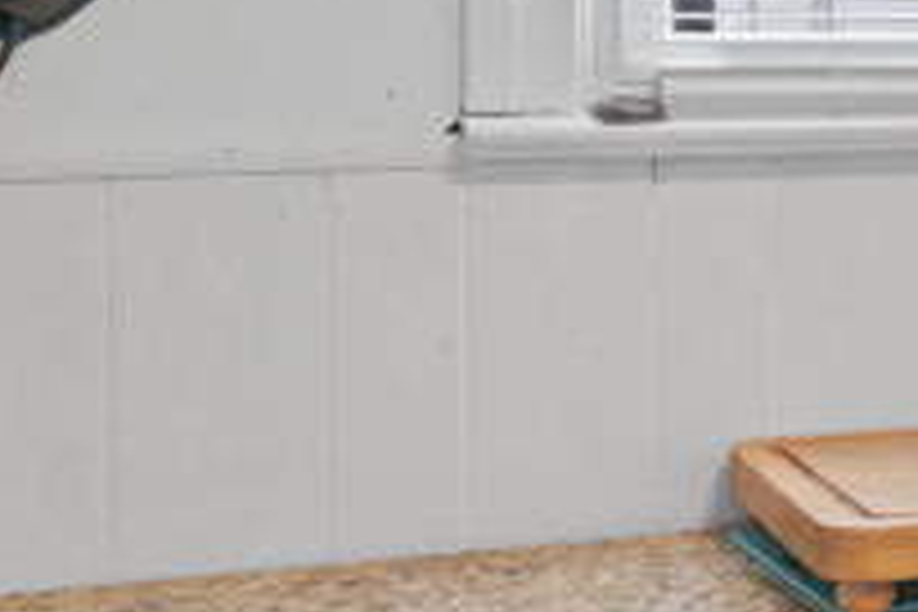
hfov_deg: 21.0
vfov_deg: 16.3
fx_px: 2112
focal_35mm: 83
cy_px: 86
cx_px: 1354
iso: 400
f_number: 9
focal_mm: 15
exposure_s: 1/6
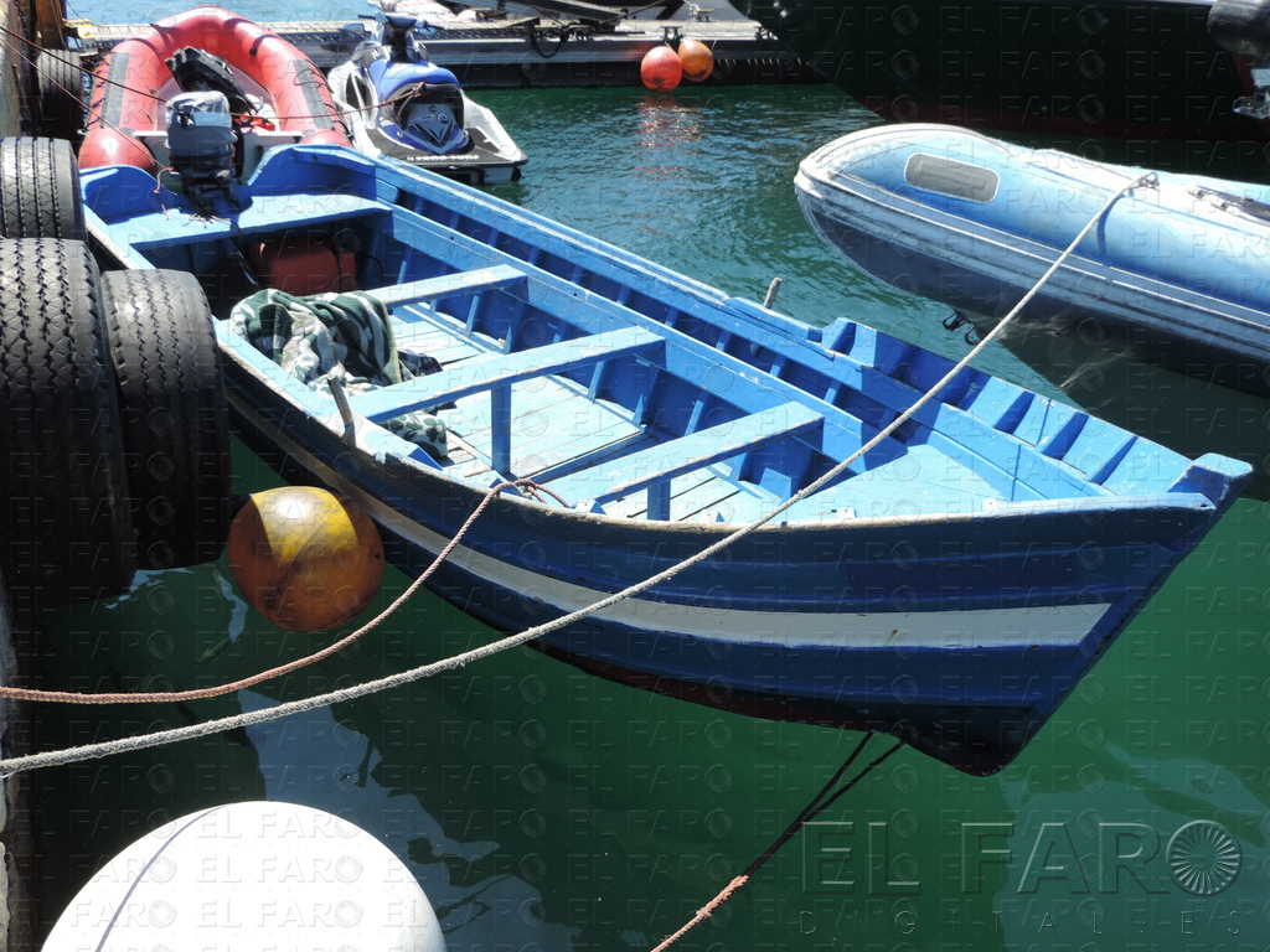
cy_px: 476
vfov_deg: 42.9
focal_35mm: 33
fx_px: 1211
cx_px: 635
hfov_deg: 55.4
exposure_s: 1/400
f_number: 3.2
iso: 80
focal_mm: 5.8
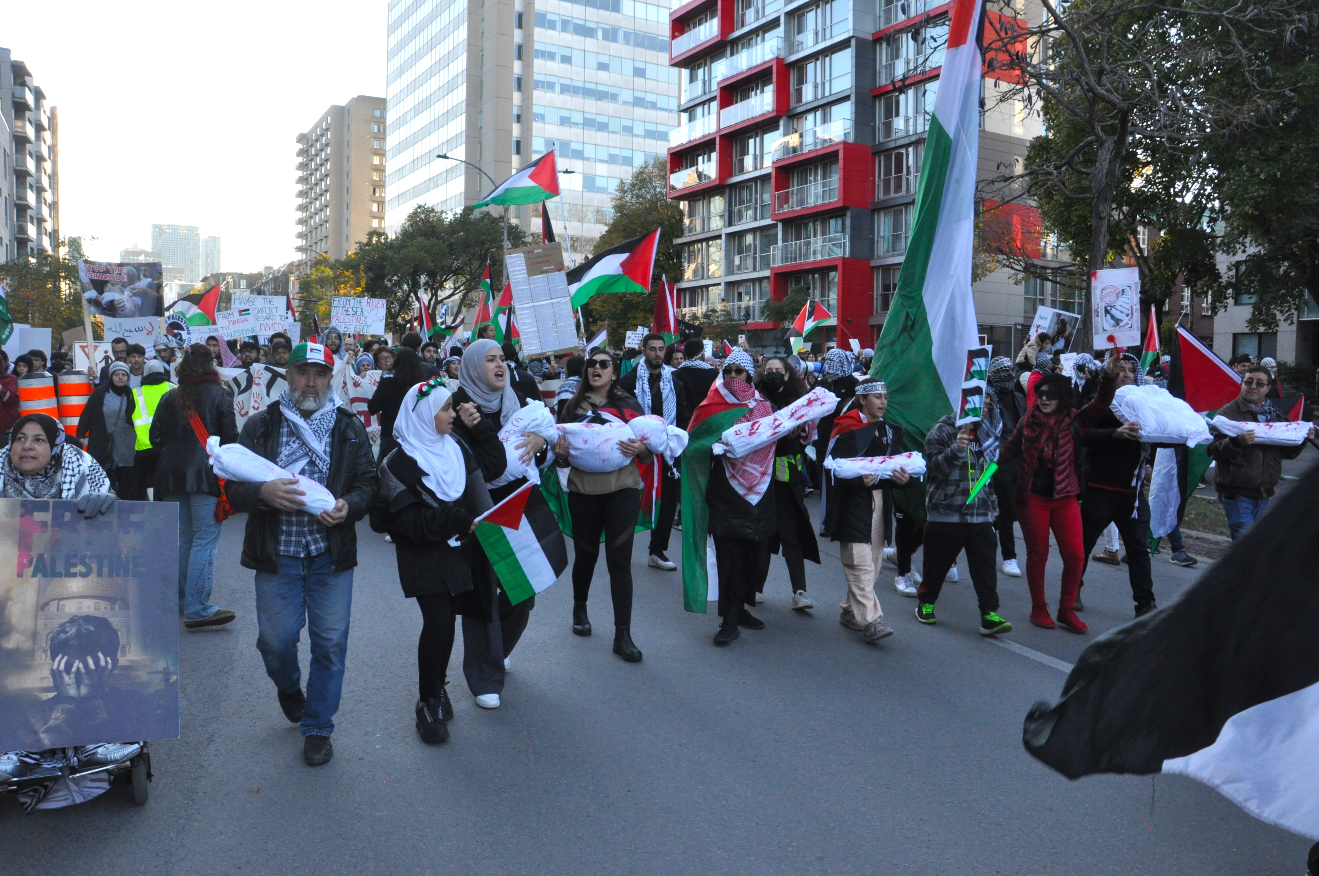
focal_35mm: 27
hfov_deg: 67.4
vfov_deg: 47.8
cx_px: 660
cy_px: 438
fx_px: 988
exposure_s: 1/125
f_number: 14
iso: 1000
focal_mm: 18
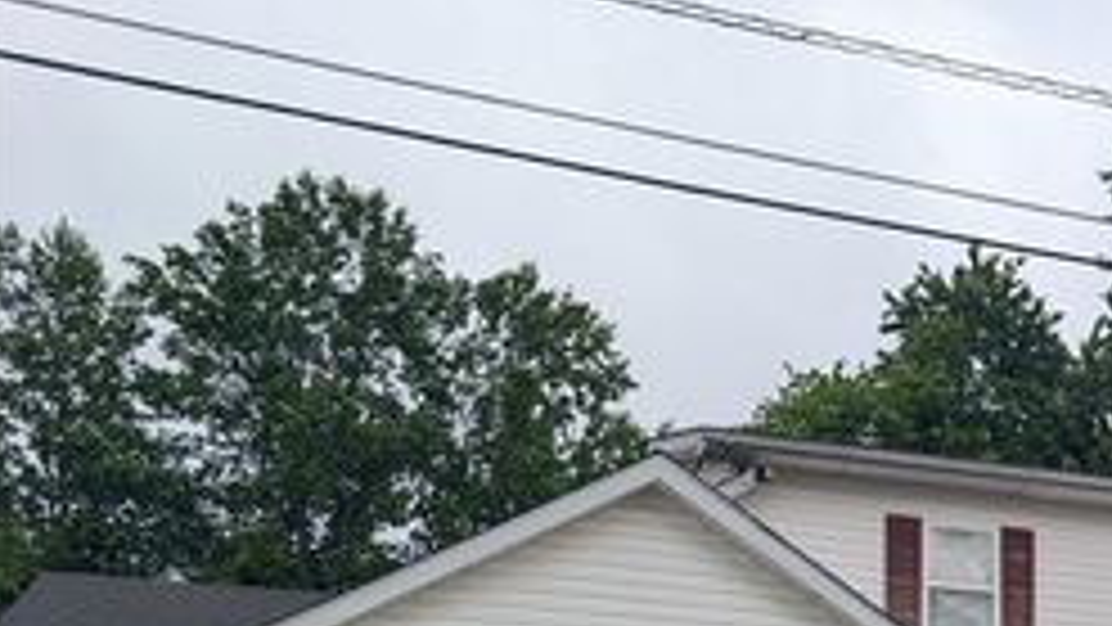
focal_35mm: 53
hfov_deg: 35.5
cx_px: 1103
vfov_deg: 21.0
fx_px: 1563
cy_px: 766
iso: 23
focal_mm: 6.9
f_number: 1.68
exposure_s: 1/318
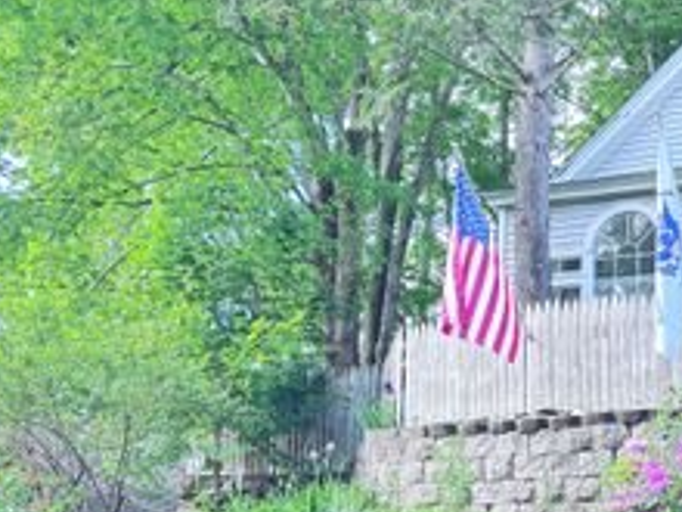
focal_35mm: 66
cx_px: 530
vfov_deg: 21.6
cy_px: 498
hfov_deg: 28.8
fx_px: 1300
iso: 125
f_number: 1.78
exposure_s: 1/104
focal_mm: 6.76
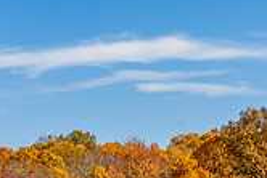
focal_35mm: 244
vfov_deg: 5.6
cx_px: 103
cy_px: 299
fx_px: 1811
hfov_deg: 8.4
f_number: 9
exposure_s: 1/200
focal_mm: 70
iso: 200
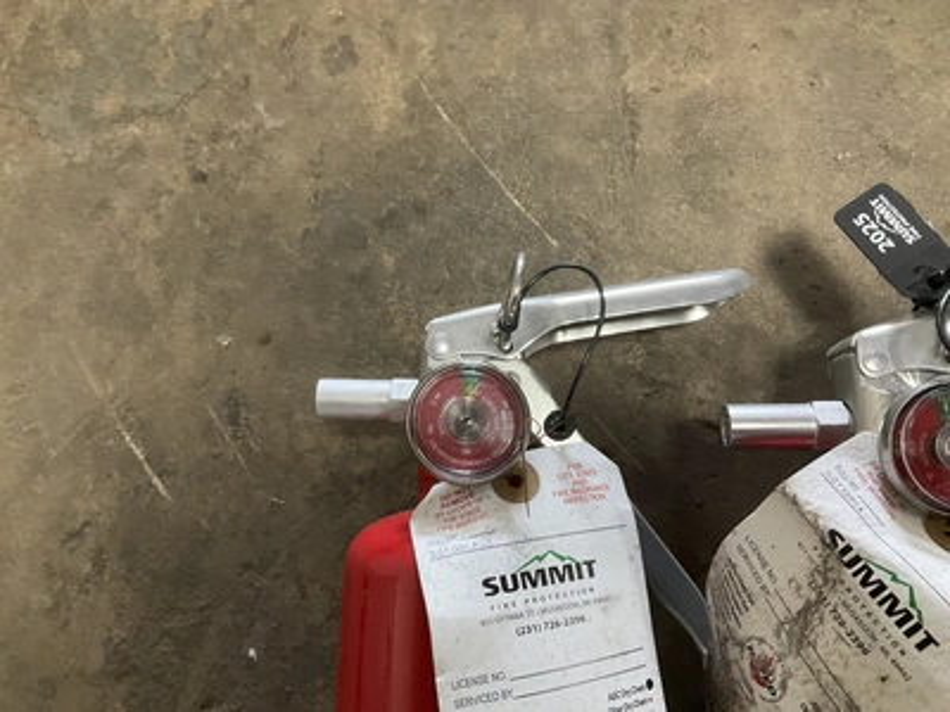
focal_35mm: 29
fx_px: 796
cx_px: 475
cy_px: 356
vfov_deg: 48.2
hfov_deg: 61.7
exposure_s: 1/60
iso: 200
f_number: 1.8
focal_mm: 3
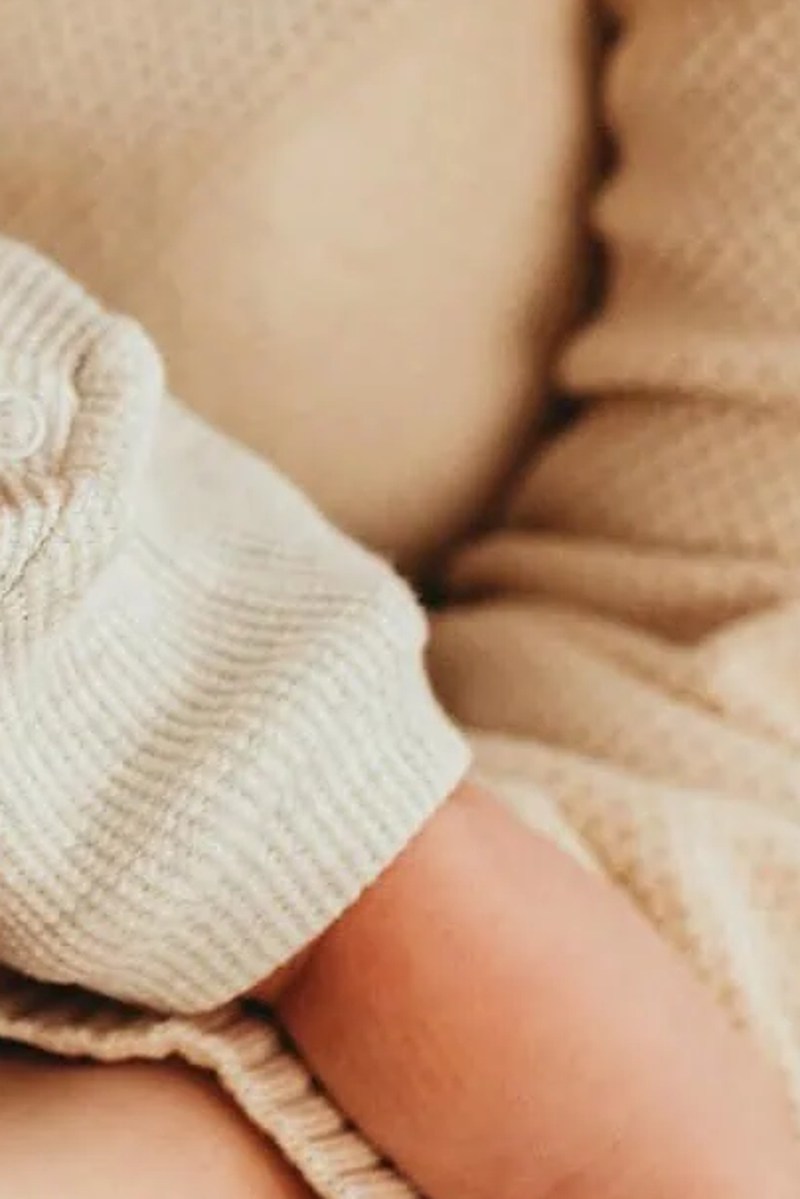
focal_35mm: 144
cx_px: -460
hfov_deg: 9.2
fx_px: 4797
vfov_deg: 14.2
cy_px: 214
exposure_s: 1/250
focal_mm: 35
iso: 1000
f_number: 2.5
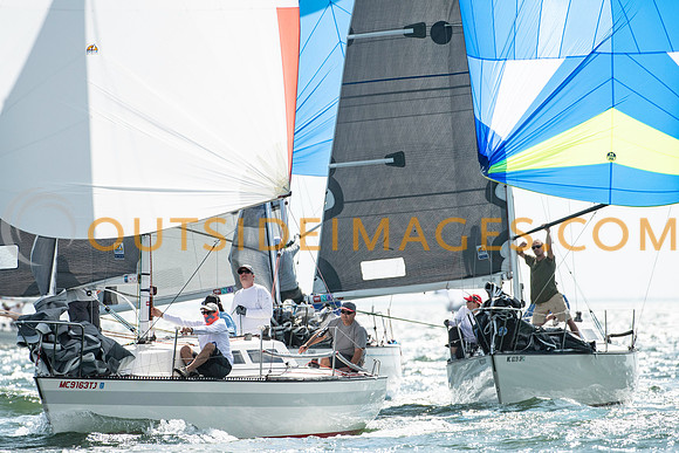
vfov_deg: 2.4
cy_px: 226
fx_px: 10708
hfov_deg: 3.6
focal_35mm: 568
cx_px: 340
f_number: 5.6
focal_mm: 360
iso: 400
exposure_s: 1/3200
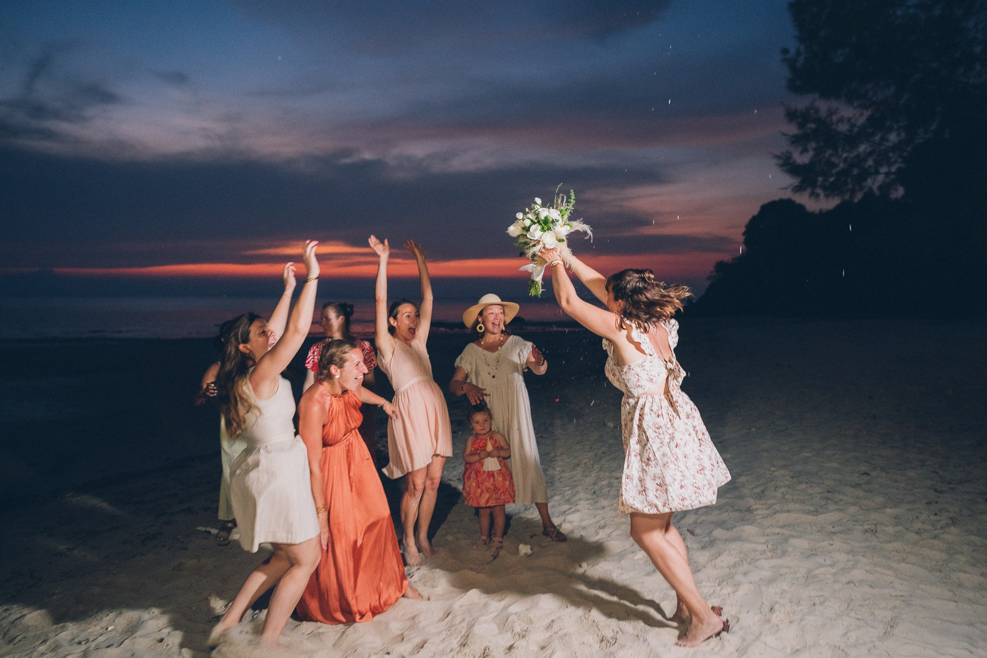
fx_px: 714
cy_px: 328
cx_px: 517
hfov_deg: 69.3
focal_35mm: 26
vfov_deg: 49.5
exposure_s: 1/250
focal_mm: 24
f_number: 2.5
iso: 2500
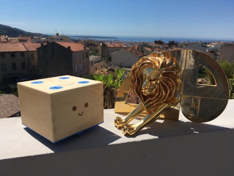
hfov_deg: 61.7
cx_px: 117
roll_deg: -1.5
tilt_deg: -14.6
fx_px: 196
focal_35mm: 29
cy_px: 88
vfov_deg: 48.2
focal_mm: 4.15
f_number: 2.2
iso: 25
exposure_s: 1/2653
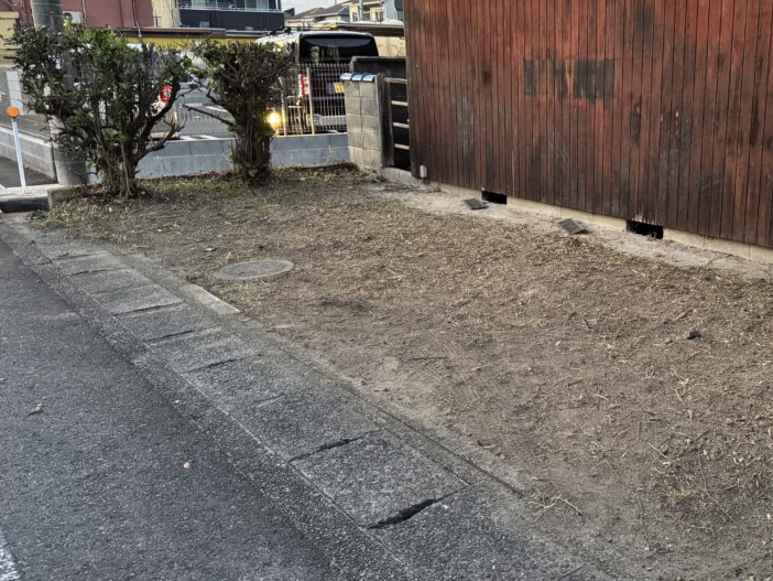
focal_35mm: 35
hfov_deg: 50.8
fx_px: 782
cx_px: 560
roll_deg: +0.4
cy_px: 251
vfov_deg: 40.6
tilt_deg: -13.9
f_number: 1.78
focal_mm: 6.76
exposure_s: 1/40
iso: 1000
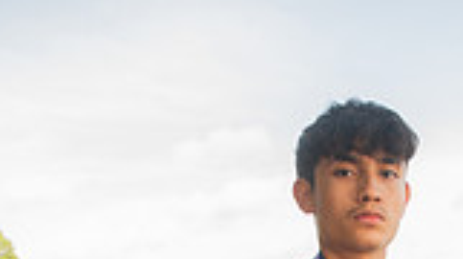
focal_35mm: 88
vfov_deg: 11.4
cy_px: 619
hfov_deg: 24.0
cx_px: 351
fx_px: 1079
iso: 250
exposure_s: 1/400
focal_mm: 30
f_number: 4.5
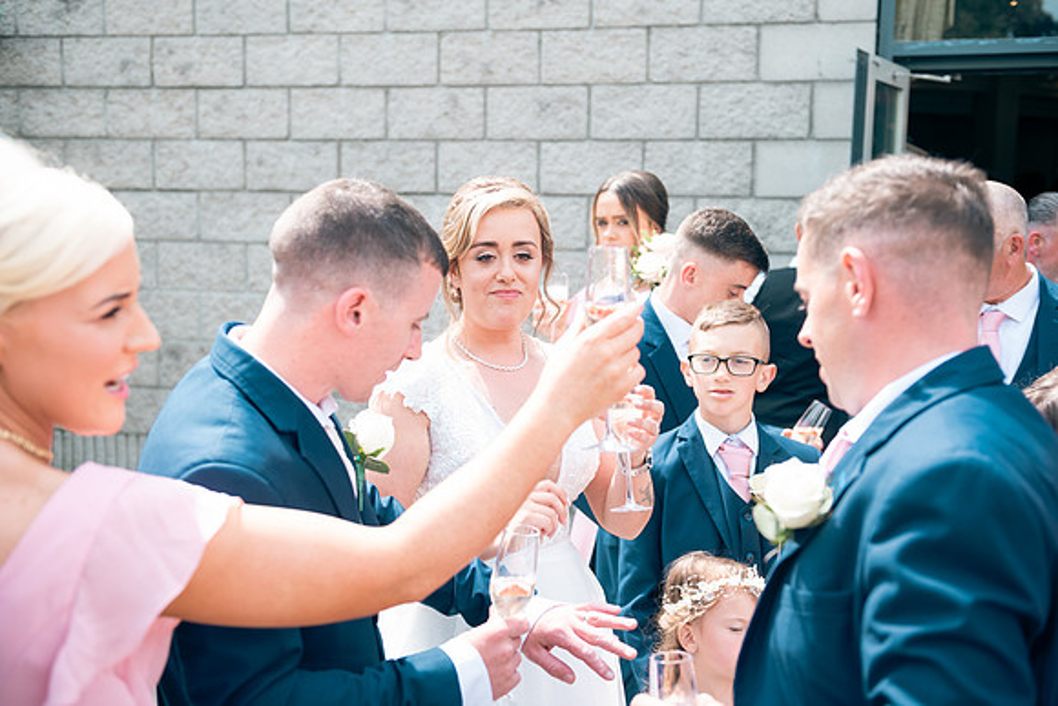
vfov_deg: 31.9
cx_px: 529
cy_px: 353
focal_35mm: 42
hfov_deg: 46.4
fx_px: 1235
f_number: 3.5
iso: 80
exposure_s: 1/250
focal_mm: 42
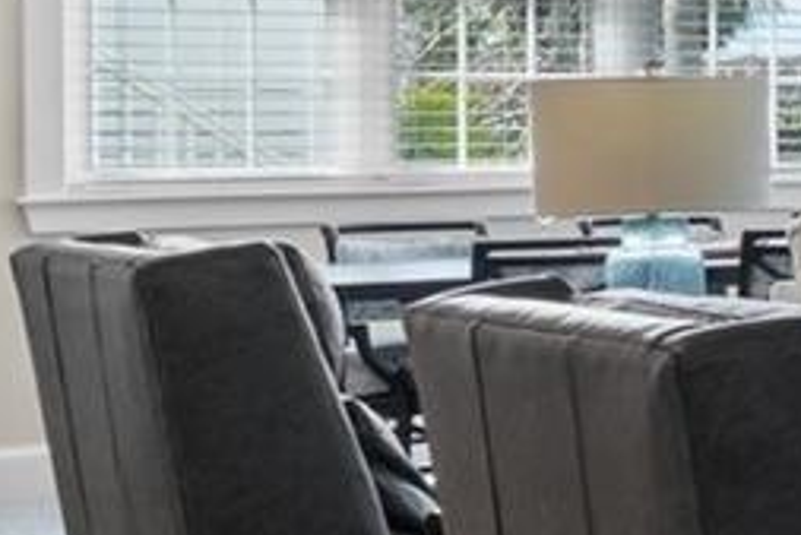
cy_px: 146
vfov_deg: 13.5
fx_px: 2248
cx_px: 2162
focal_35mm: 101
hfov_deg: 12.7
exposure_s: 1/5
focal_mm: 16
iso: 200
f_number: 9
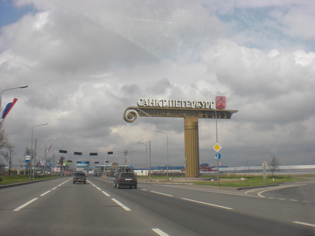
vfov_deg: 37.7
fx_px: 346
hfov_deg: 49.0
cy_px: 118
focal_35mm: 38
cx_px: 158
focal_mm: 6.3
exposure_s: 1/500
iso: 64
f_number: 5.6
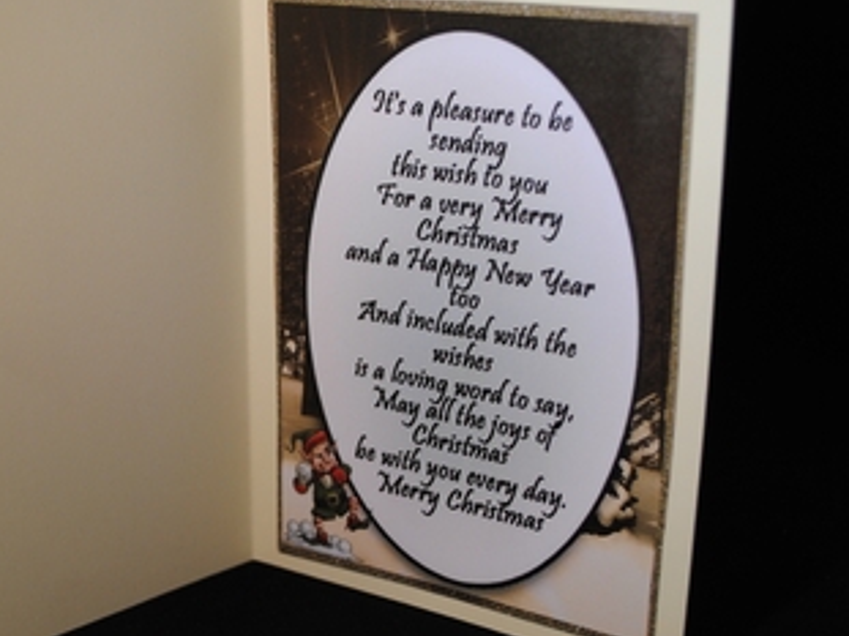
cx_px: 254
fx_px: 1741
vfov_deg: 20.7
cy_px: 362
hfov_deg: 27.2
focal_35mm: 71
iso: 250
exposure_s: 1/30
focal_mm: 34
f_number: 5
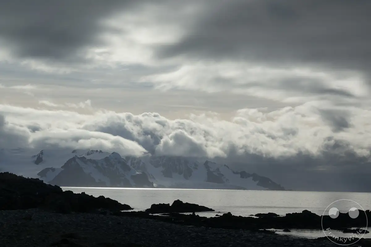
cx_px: 186
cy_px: 124
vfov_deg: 14.4
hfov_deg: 21.5
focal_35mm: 95
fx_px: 979
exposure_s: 1/1250
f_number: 8
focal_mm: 34.68
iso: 100
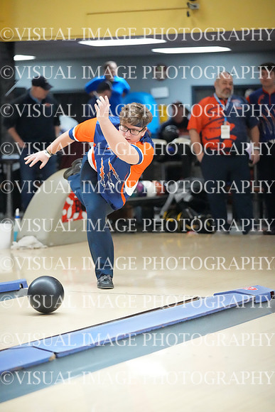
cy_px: 206
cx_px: 138
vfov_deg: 16.9
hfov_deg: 11.3
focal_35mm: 121
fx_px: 1386
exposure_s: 1/1000
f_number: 2.8
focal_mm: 121
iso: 20000
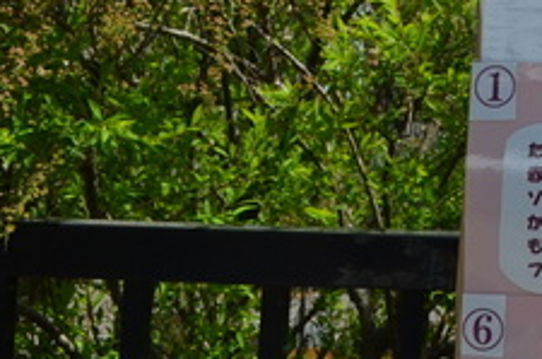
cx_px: 1074
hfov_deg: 12.2
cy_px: -281
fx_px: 2254
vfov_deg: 8.7
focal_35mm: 150
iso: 100
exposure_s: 1/250
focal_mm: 22
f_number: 8
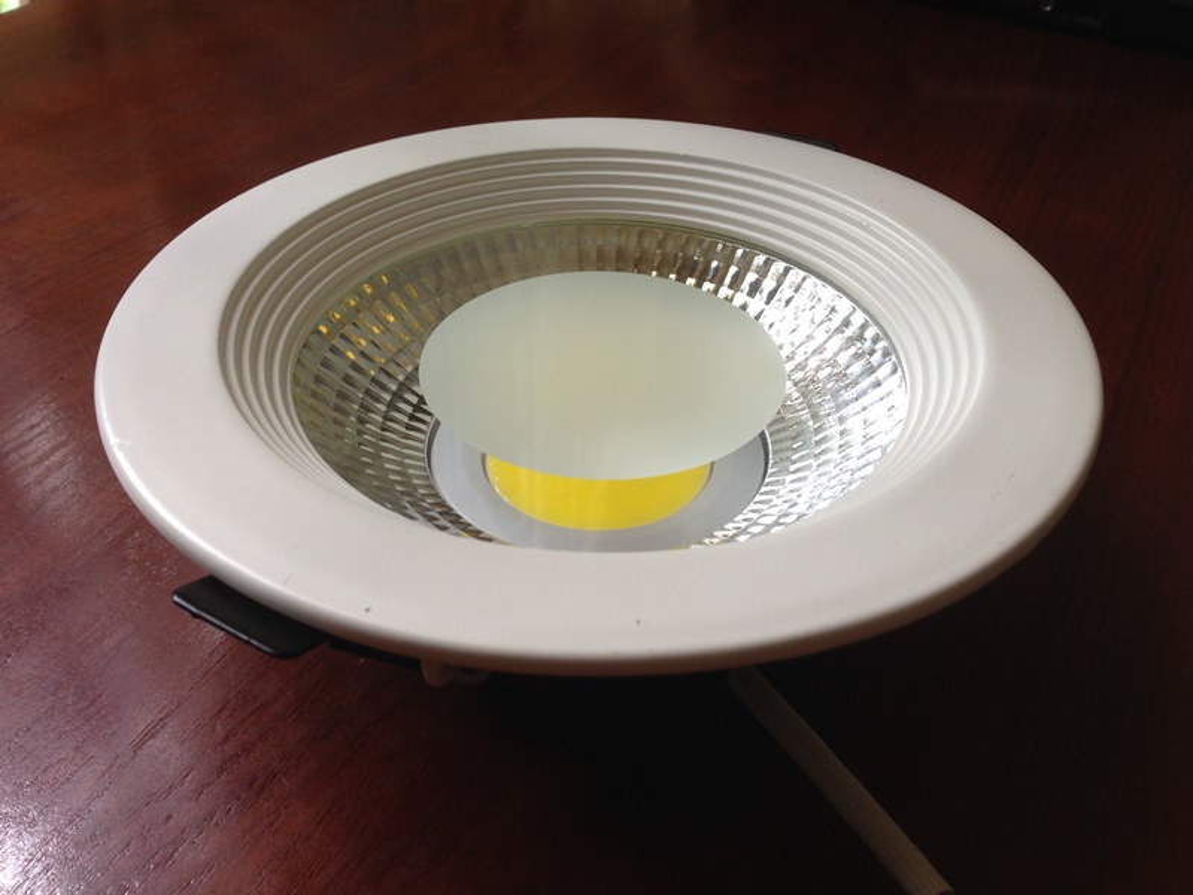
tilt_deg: -39.2
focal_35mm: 33
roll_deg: -0.4
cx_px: 596
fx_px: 1137
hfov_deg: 55.4
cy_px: 448
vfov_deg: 42.9
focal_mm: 4.12
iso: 50
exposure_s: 1/24
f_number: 2.4
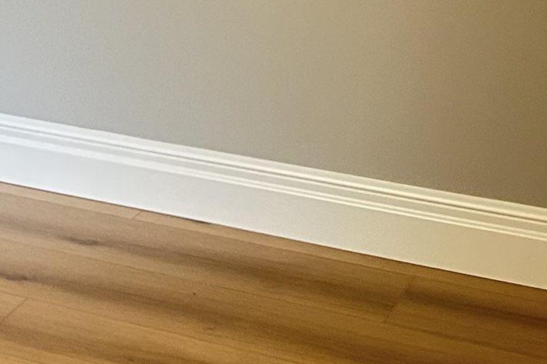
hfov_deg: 14.6
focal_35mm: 117
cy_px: -287
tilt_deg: -5.9
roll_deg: +3.4
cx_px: -530
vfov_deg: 11.0
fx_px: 1777
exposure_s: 1/60
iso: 320
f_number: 1.5
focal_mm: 5.7
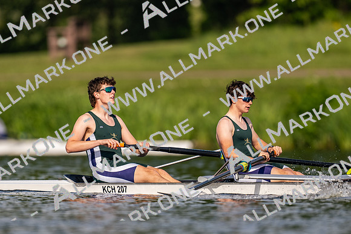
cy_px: 117
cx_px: 176
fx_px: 8781
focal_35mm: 900
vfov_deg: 1.5
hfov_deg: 2.3
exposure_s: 1/2500
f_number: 4
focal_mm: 600
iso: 220
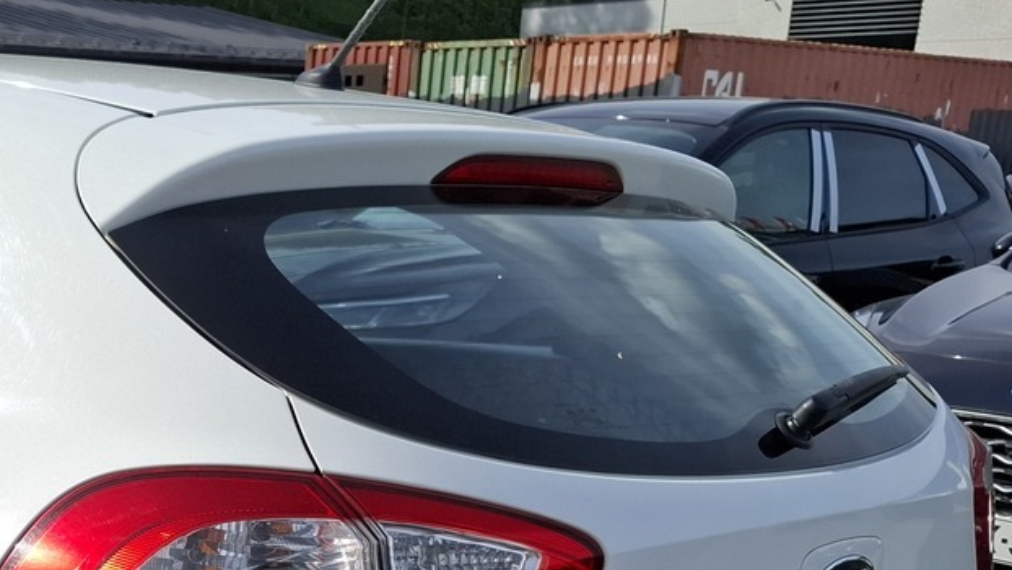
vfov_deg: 19.7
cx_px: 76
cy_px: 651
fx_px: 1557
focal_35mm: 58
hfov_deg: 33.8
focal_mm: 5.54
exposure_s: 1/2410
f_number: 1.8
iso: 50
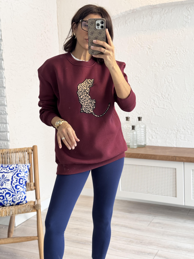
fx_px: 359
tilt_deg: -23.3
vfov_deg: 39.7
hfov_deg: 30.3
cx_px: 97
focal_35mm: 48
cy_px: 130
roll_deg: +1.9
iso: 100
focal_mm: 6.76
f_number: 1.78
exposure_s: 1/66
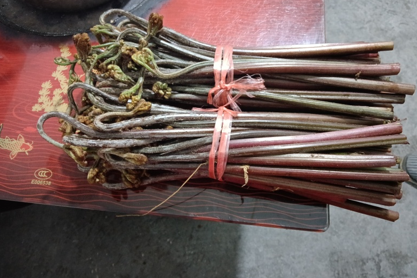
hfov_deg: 65.5
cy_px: 123
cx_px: 213
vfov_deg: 46.3
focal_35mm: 28
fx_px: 324
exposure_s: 1/20
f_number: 1.8
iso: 7356
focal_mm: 4.05
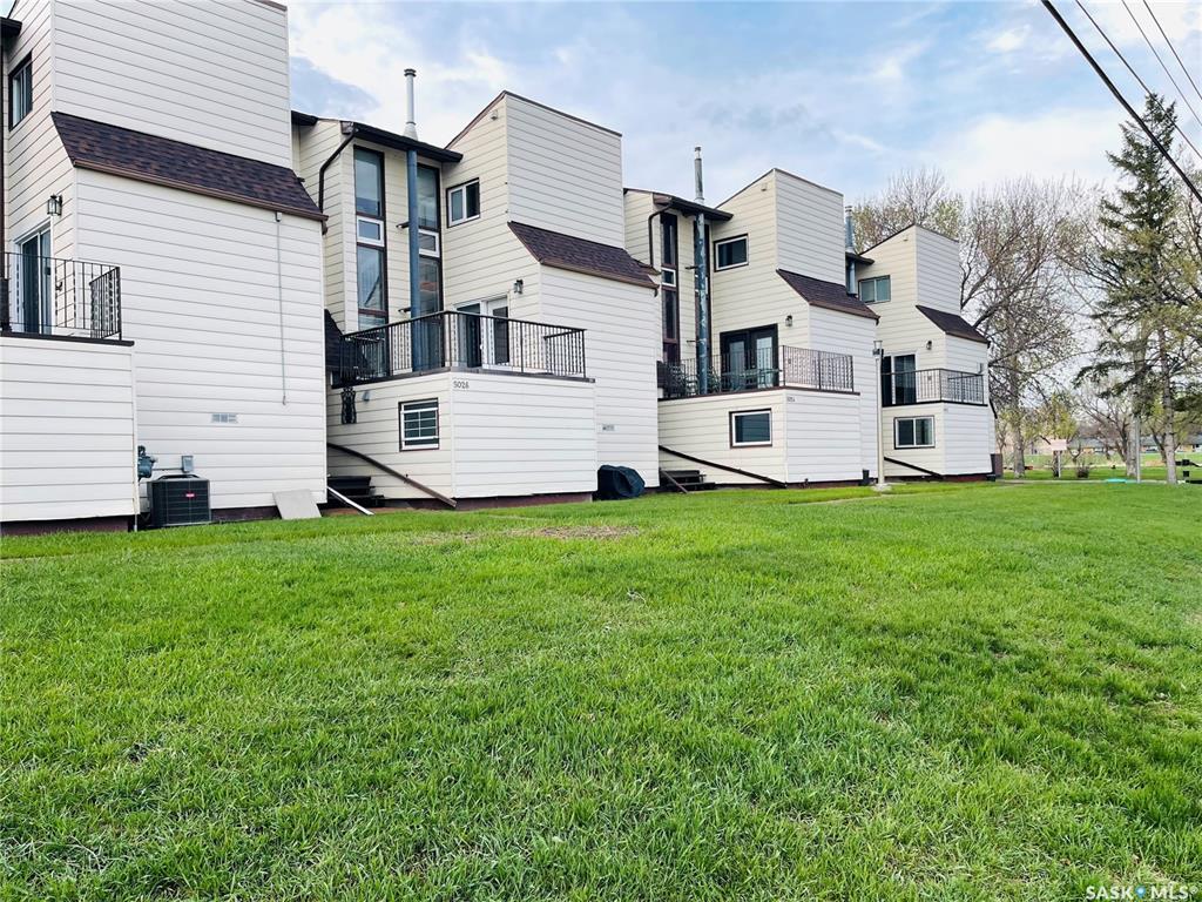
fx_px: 868
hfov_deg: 69.4
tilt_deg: -0.3
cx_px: 601
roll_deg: +1.4
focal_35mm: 25
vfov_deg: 54.9
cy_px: 451
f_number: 1.6
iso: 32
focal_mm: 5.1
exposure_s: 1/164
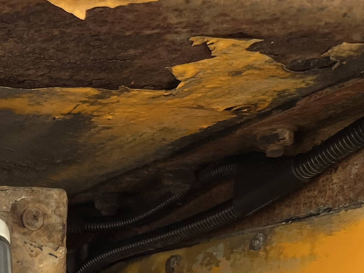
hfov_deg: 18.6
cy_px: 465
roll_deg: -1.8
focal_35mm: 92
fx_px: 968
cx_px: -194
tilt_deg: -5.7
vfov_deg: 14.5
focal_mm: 5.1
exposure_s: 1/951
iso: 50
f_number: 1.6
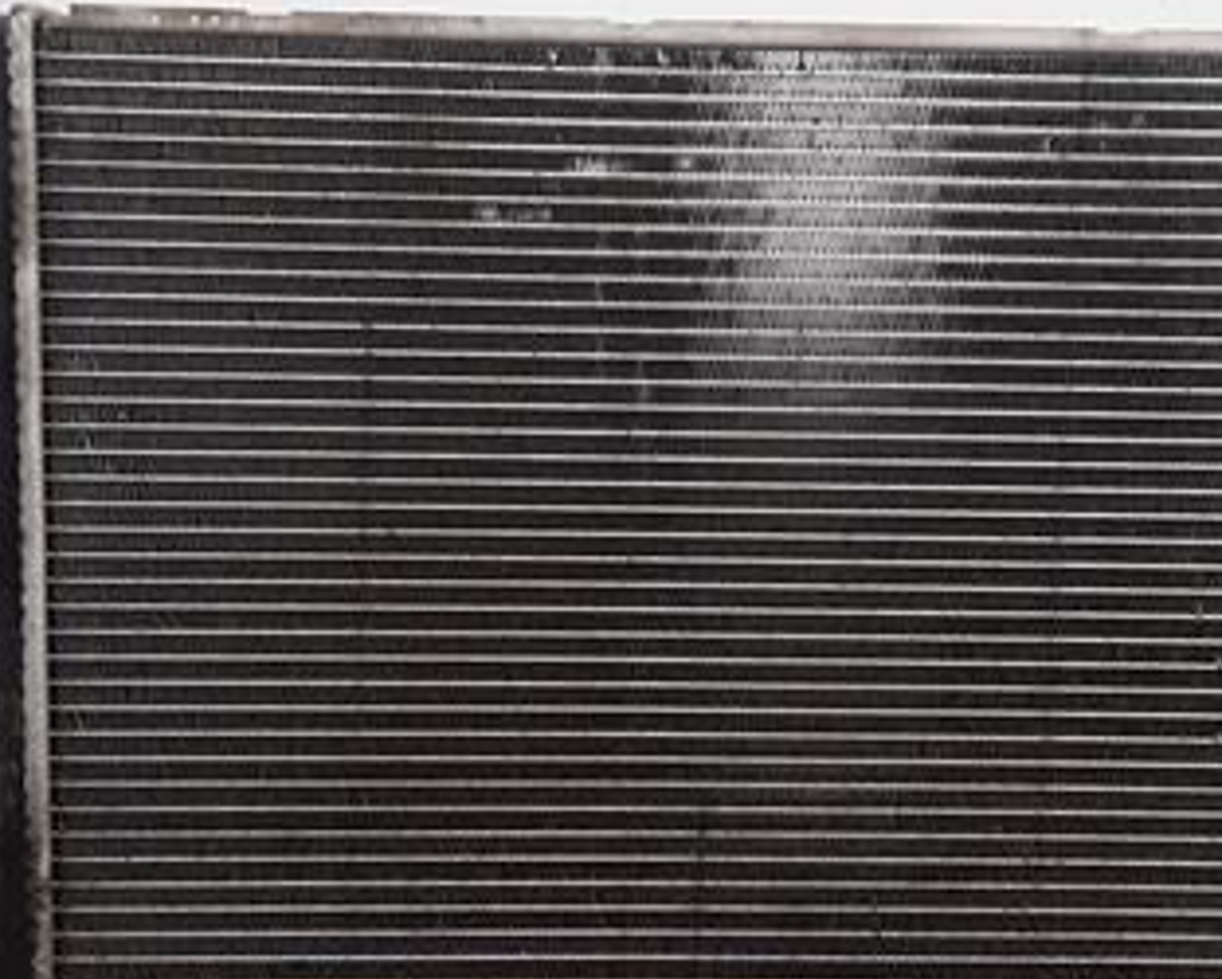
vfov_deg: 27.1
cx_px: 846
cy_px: 423
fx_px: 2027
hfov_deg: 33.2
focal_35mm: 56
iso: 40
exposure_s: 1/50
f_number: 1.9
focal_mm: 2.91
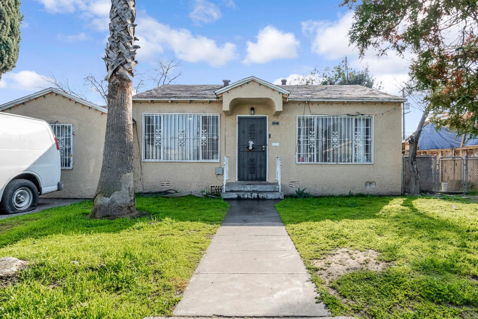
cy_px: 166
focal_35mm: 20
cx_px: 250
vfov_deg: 61.9
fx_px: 266
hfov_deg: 83.9
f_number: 7.1
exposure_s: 1/500
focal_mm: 19
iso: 640
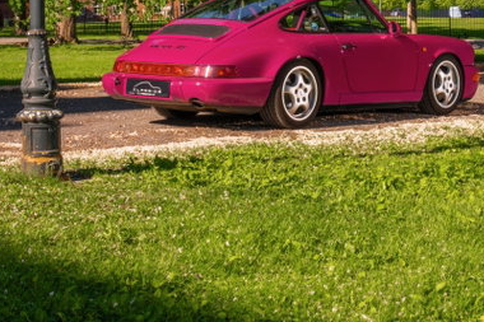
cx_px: 287
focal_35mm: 93
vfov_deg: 14.5
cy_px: 47
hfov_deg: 21.8
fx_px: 1252
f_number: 16
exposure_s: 1/160
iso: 500
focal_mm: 46.1
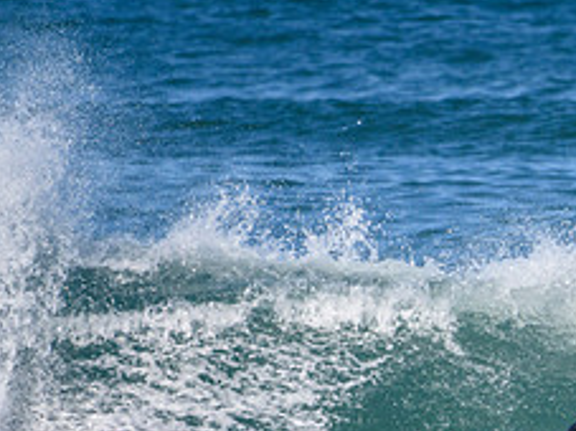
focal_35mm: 1846
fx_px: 30701
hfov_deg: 1.1
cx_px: 728
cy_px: 473
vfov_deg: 0.8
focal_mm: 500
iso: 720
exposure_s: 1/4000
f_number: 5.6
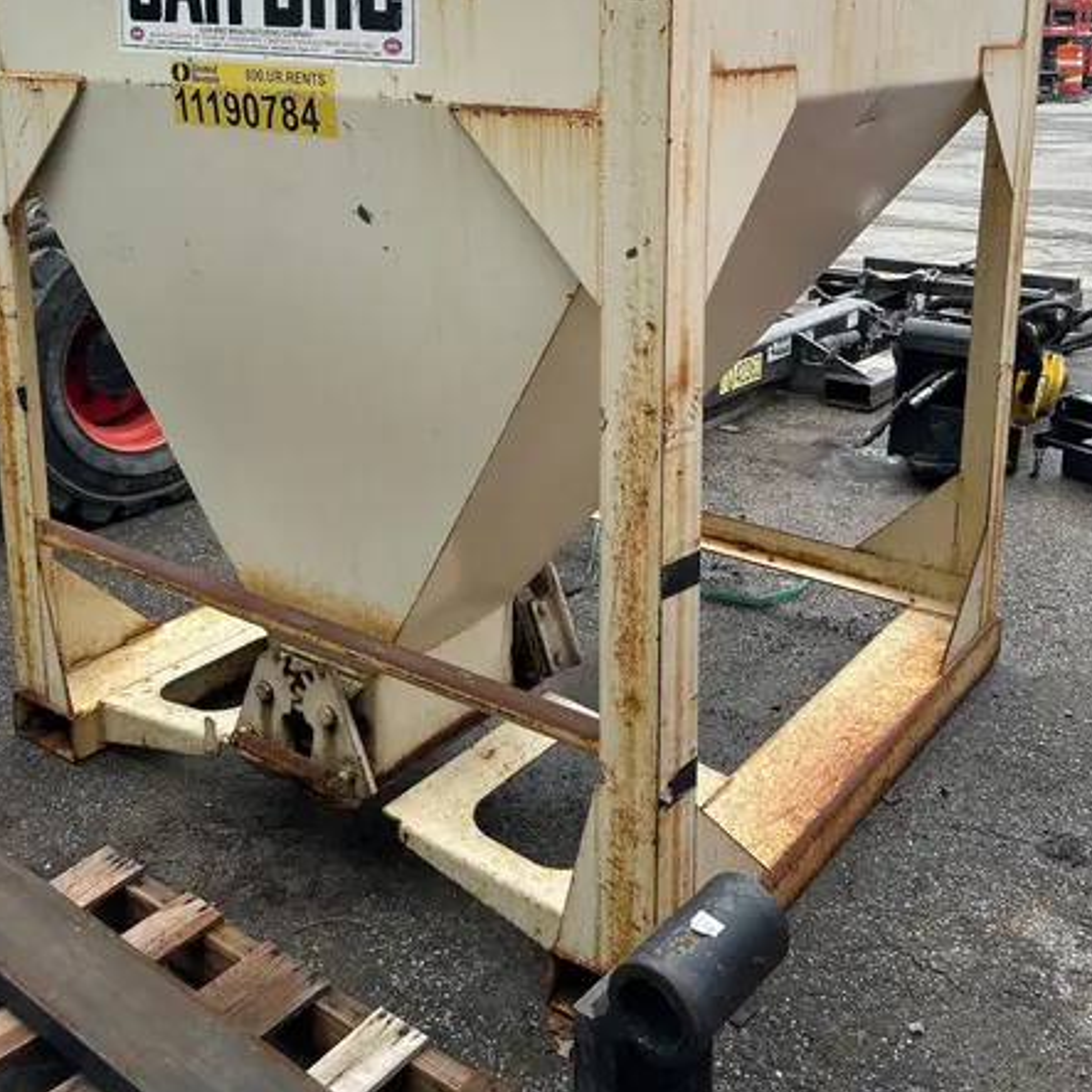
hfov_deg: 43.8
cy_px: 302
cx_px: 587
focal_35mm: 38
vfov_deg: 42.8
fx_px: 1356
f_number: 1.5
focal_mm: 5.7
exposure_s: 1/1751
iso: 50
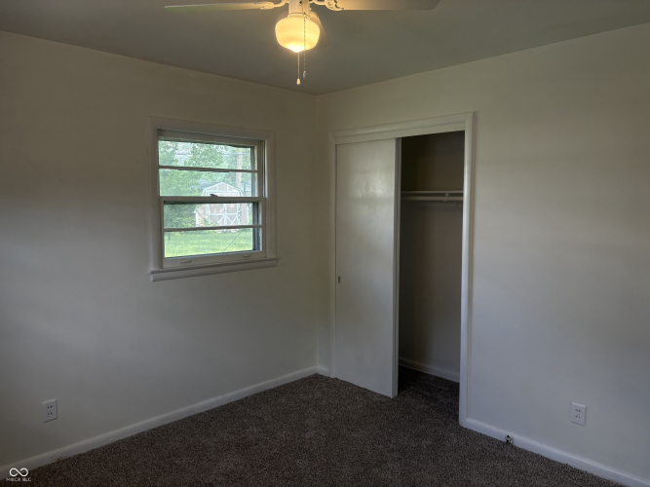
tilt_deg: -3.9
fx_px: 488
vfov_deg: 53.0
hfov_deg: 67.3
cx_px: 325
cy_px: 244
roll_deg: +0.0
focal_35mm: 26
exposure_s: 1/121
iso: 64
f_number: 1.6
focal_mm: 5.96
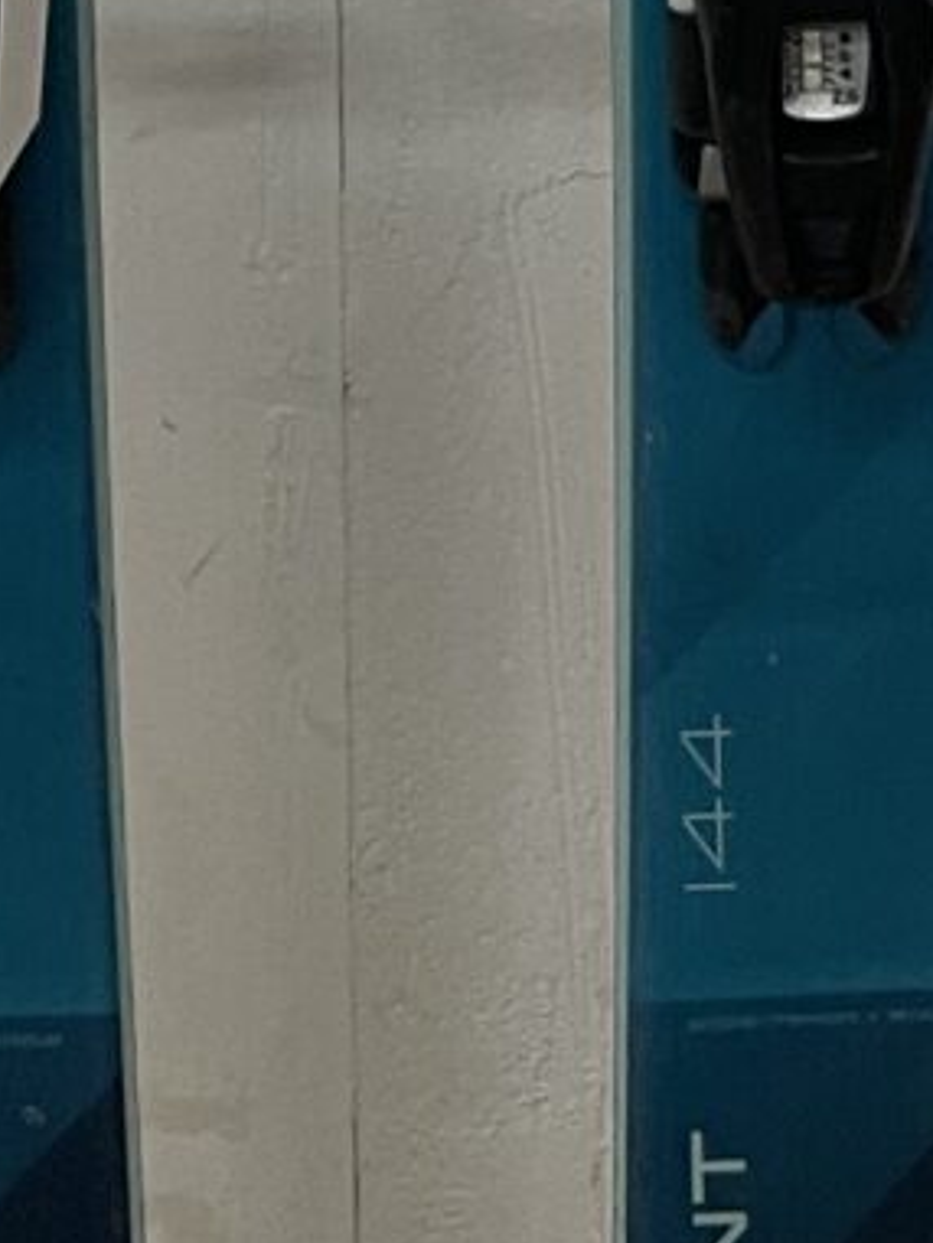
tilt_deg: -8.0
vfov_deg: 10.2
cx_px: 418
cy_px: -1716
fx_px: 6034
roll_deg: +0.3
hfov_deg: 8.8
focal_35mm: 168
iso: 64
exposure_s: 1/50
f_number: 1.6
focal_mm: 5.1
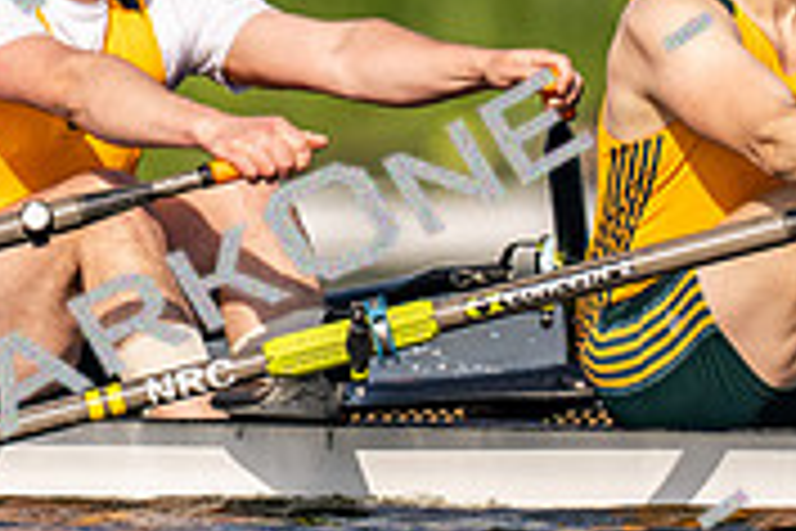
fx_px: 65333
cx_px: 459
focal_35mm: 2955
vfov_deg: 0.5
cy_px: 56
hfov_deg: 0.7
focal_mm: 600
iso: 200
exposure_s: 1/2500
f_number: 4
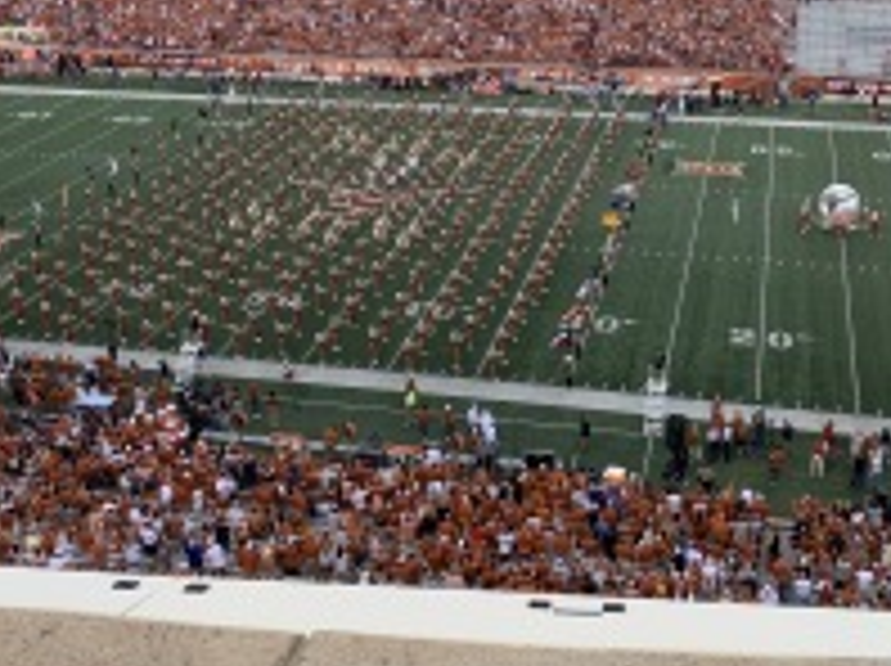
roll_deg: +1.3
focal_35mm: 48
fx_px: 1234
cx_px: 513
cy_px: 108
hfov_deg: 39.6
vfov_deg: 29.3
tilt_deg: -14.6
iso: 25
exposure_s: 1/580
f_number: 1.8
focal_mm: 4.25
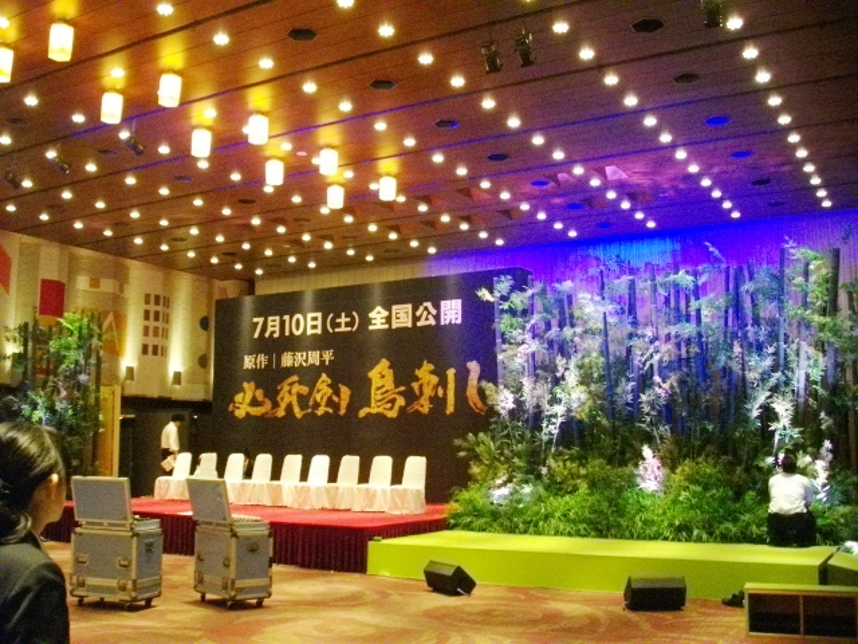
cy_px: 322
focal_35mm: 37
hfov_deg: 50.1
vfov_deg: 38.7
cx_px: 429
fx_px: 917
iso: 695
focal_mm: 6.2
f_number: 2.8
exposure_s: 1/50
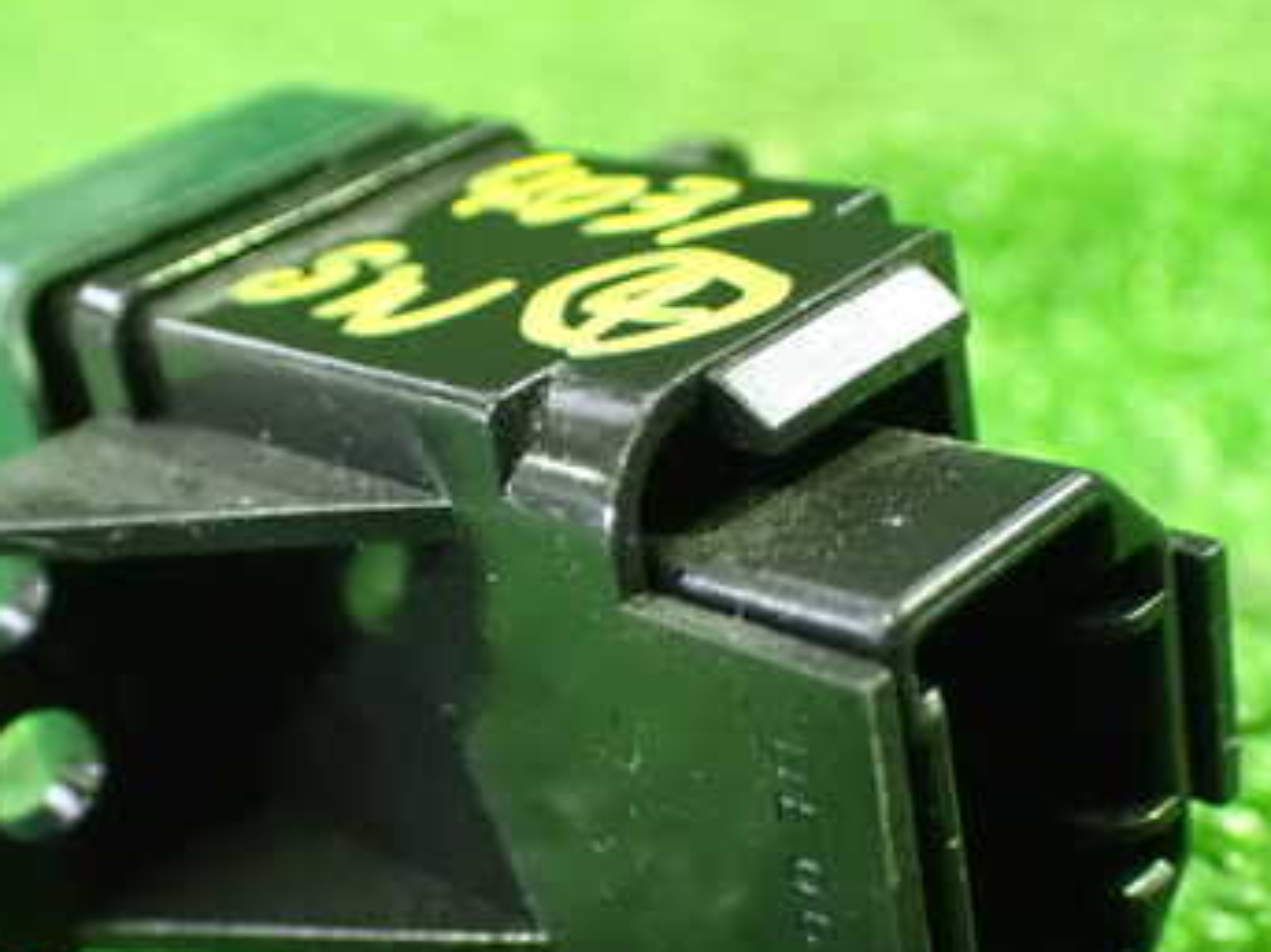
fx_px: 2312
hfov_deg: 30.7
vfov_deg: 23.2
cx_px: 615
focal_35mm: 63
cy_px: 648
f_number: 2.5
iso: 1600
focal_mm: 6.37
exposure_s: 1/30
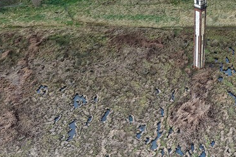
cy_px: 122
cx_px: 180
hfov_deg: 37.2
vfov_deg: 25.6
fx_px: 341
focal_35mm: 52
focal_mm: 14.45
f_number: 2.8
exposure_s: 1/80
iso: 125
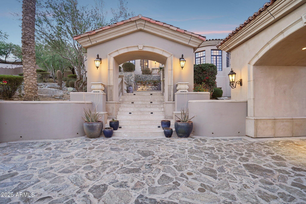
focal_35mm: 16
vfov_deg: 73.7
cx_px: 153
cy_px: 102
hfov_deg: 96.7
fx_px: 136
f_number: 4
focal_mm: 16
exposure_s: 1/6
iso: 320
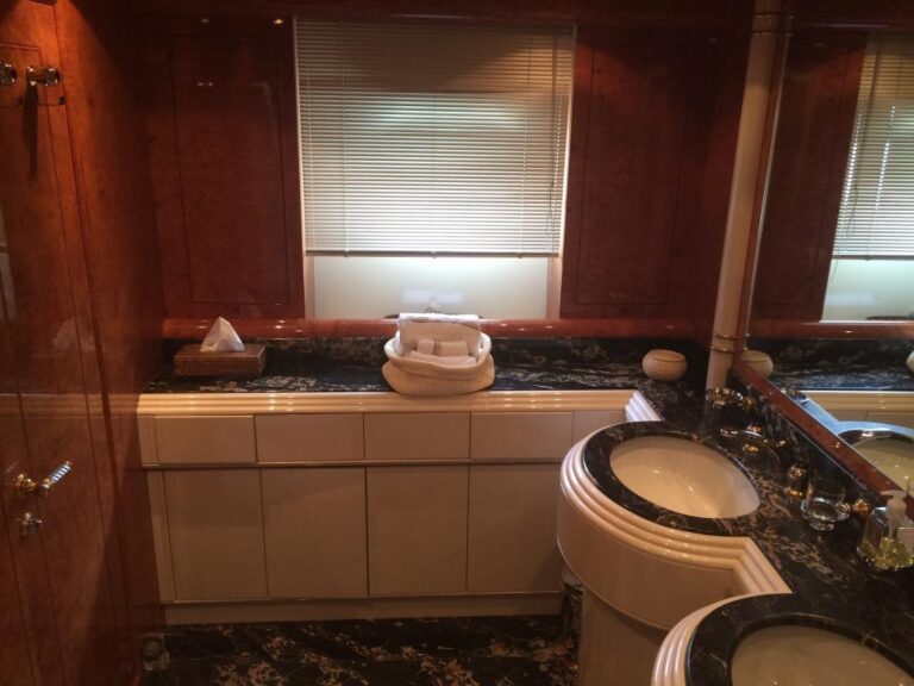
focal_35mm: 29
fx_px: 766
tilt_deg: -18.1
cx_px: 457
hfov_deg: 61.7
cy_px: 343
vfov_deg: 48.2
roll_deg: +0.0
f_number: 2.2
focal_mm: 4.15
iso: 125
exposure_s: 1/33
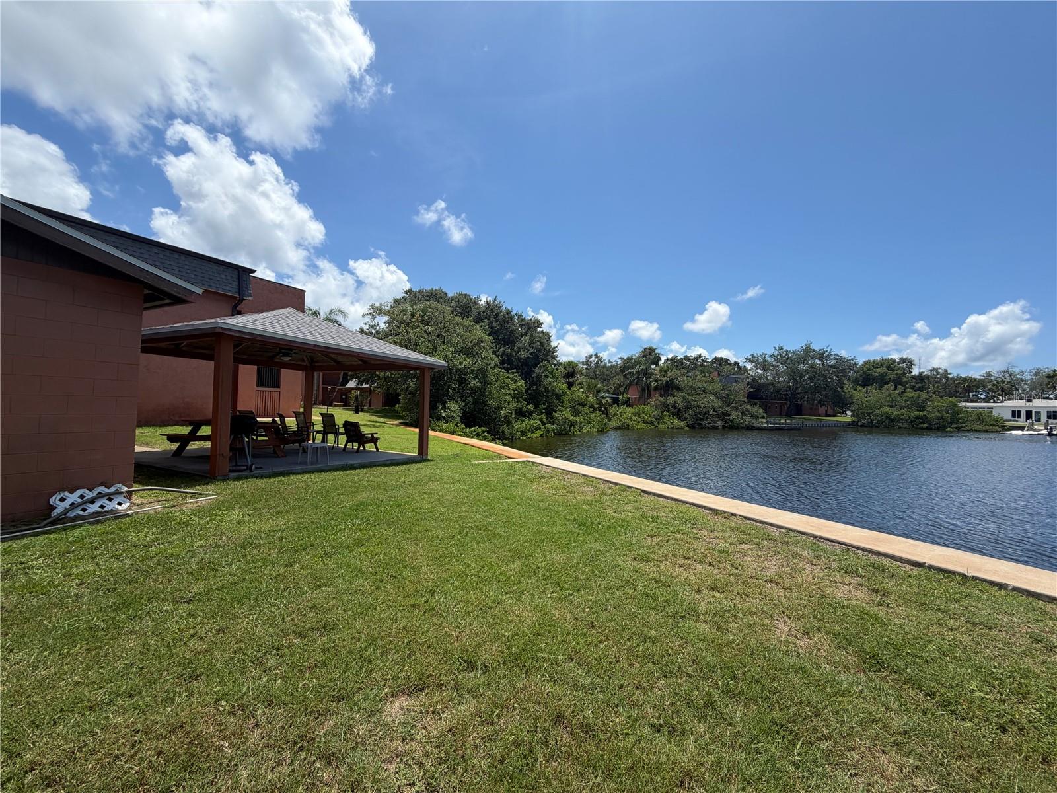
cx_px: 528
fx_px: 427
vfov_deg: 85.7
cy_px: 396
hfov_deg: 102.1
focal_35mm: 14
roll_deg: -0.8
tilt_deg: +3.4
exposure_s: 1/1050
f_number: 2.2
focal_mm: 2.22
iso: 20
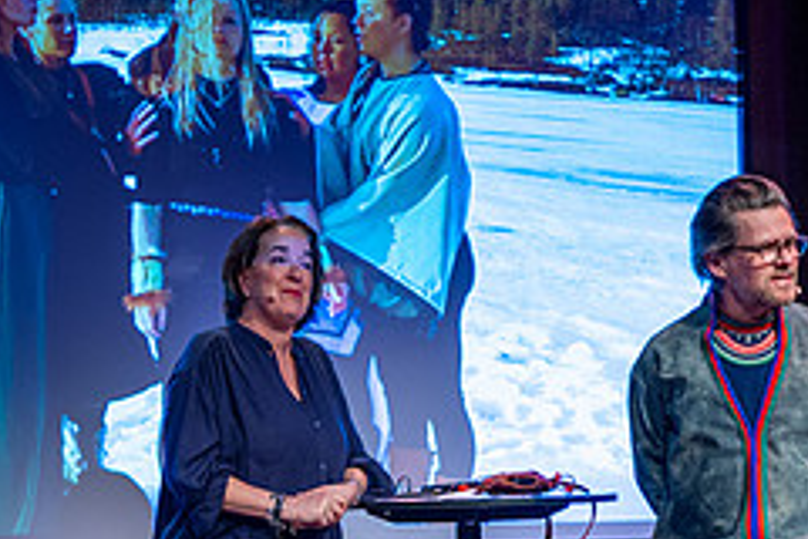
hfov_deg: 23.3
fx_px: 1953
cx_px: 313
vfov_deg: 15.6
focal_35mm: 87
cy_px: 419
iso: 500
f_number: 1.4
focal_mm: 35
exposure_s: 1/200
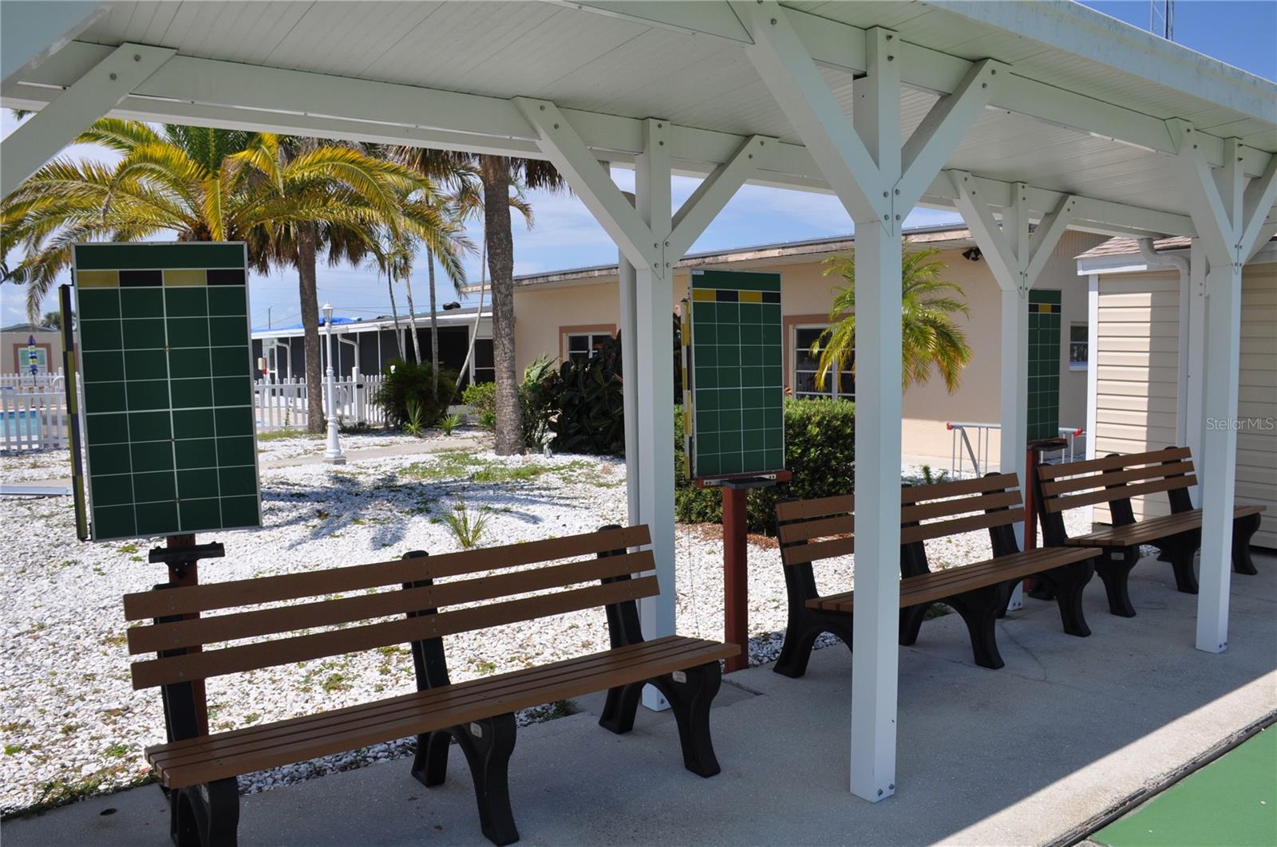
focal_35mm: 27
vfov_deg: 47.8
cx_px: 638
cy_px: 424
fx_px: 956
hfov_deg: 67.5
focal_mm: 18
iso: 200
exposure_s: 1/400
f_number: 10
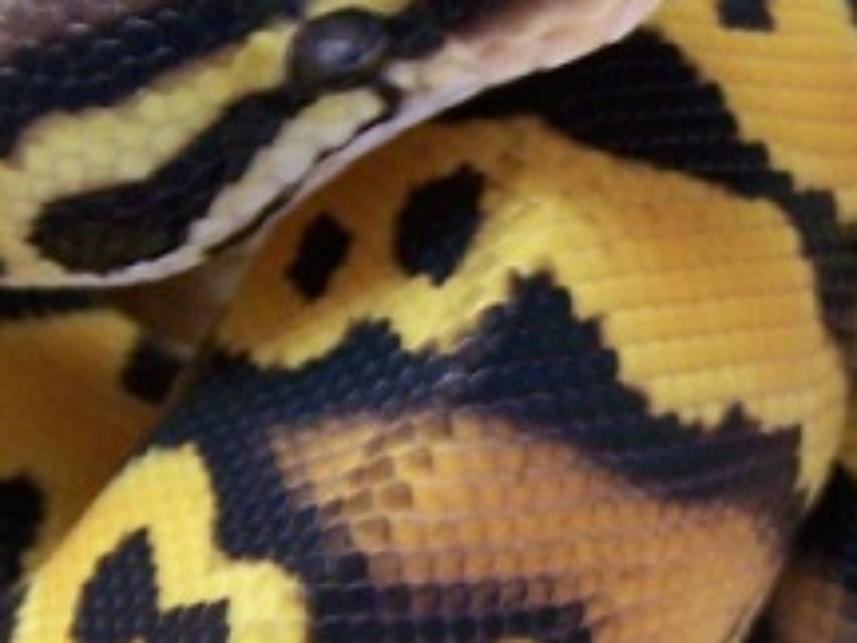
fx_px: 3491
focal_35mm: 141
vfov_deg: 10.5
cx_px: 718
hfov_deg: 13.9
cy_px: 282
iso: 160
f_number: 2.8
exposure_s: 1/8
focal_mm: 6.3
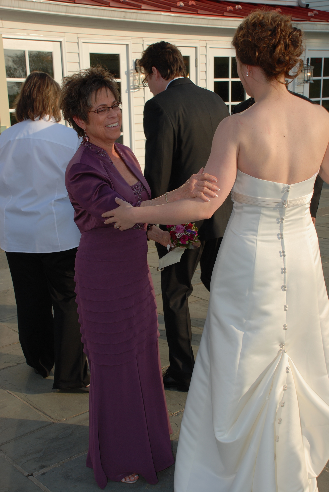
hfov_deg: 28.2
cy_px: 246
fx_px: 656
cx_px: 164
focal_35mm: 48
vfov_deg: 41.1
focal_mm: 32
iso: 100
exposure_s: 1/200
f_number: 7.1
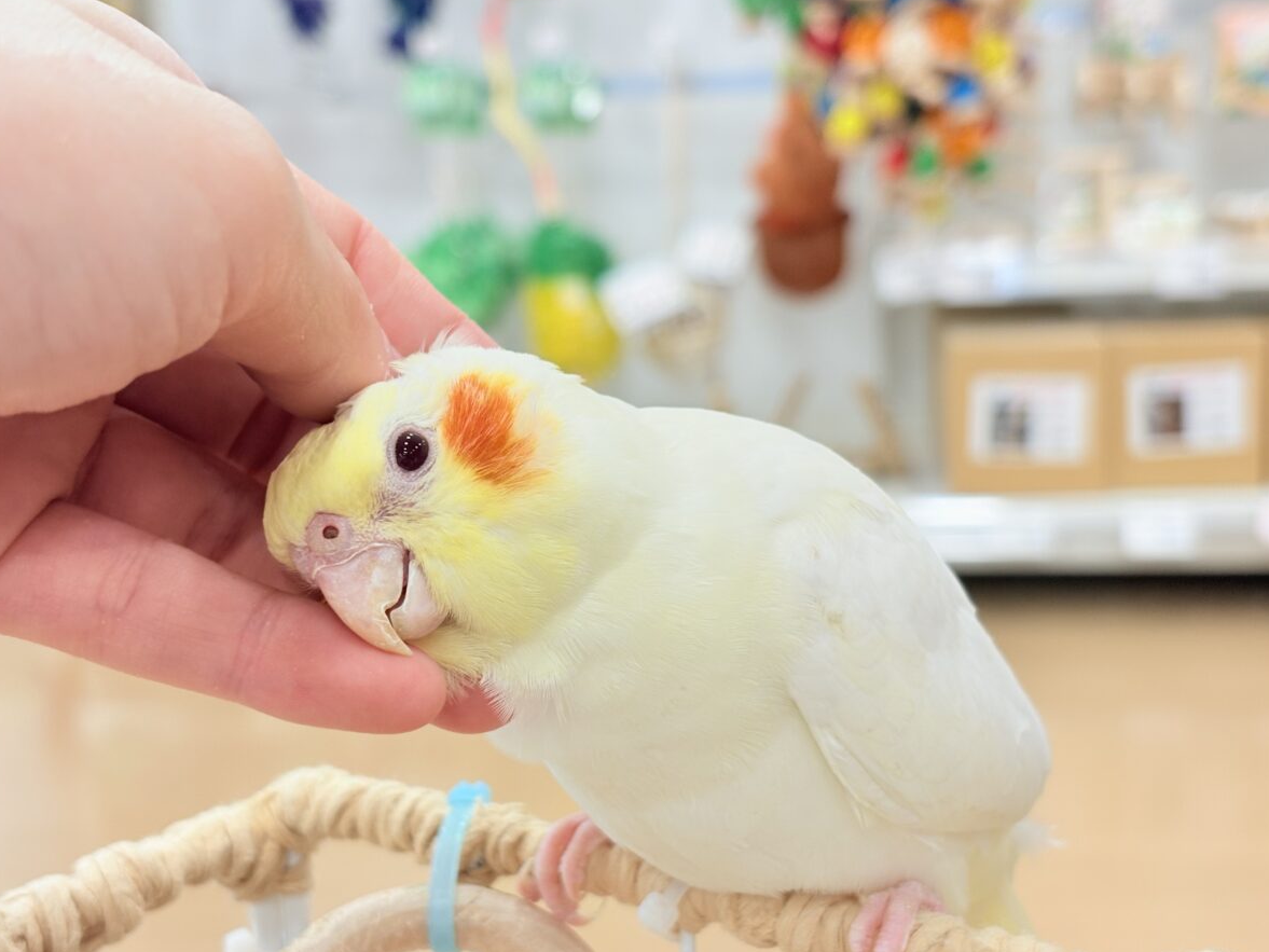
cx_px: 635
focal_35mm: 53
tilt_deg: -11.7
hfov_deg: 36.2
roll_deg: +3.6
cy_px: 475
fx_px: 1943
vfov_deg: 27.5
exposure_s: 1/50
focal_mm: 5.96
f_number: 1.6
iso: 50
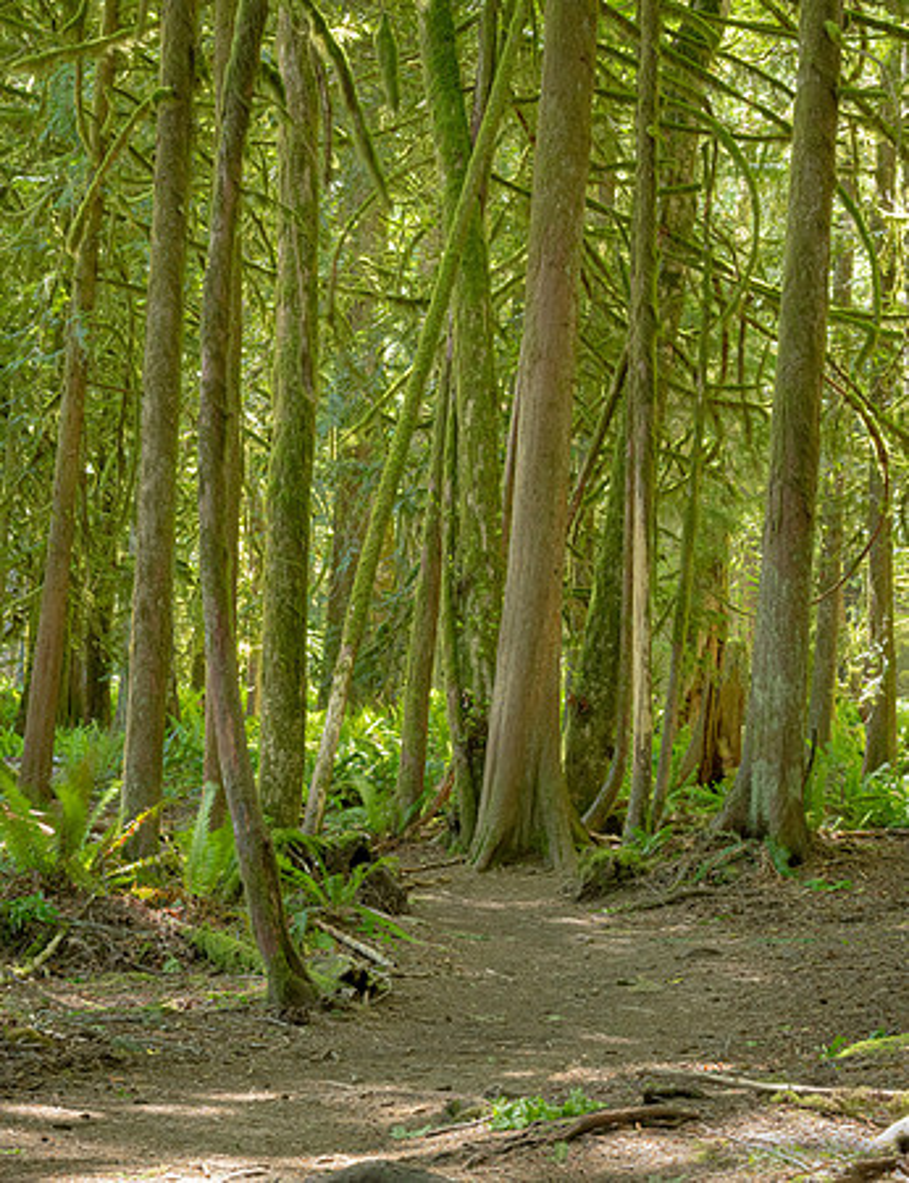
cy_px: 592
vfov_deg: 23.4
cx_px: 464
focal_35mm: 83
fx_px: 2858
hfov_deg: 18.1
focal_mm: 58
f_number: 11
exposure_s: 1/2
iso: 640
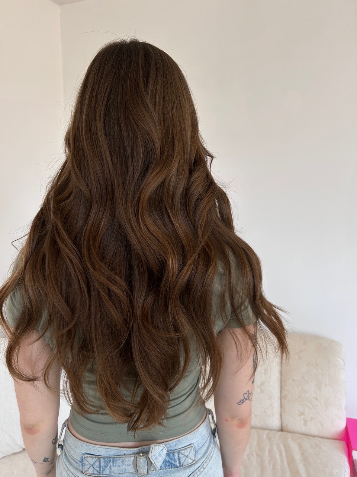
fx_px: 358
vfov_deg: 67.3
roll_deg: -0.2
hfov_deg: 53.1
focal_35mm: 26
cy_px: 238
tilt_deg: -6.7
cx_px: 178
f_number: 1.5
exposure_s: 1/121
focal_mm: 5.7
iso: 32
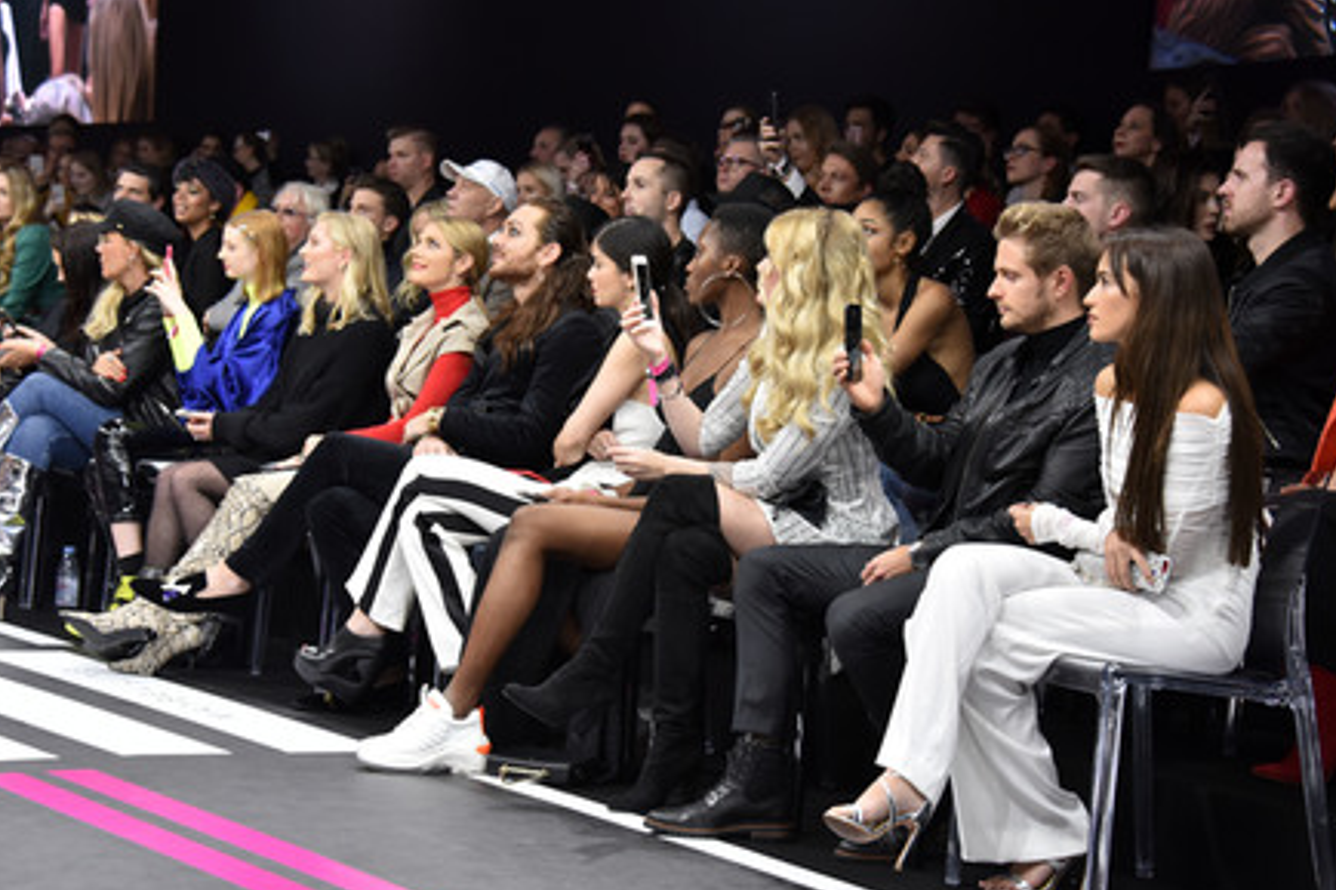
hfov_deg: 25.1
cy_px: 456
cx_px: 670
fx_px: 3005
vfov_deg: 16.8
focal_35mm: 81
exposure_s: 1/125
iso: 1600
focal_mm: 78
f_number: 5.6
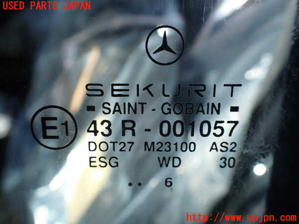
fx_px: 259
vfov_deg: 46.8
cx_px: 150
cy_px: 112
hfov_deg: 60.0
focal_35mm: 30
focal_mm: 5.4
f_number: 3.2
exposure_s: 1/320
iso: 100
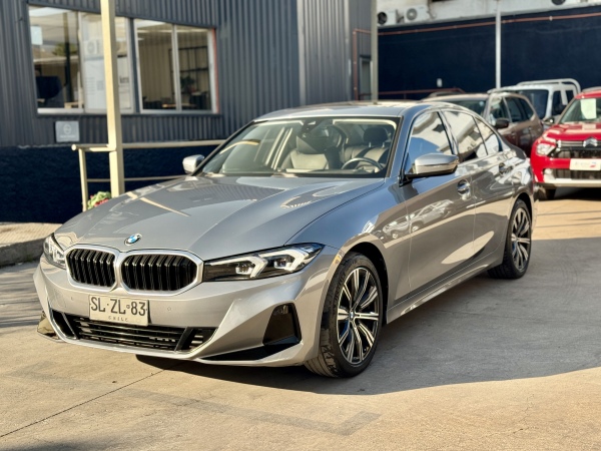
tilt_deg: -6.6
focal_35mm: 48
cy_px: 226
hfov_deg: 39.7
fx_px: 833
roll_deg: +2.3
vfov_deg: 30.3
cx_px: 300
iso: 64
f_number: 1.78
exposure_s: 1/461
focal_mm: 6.76
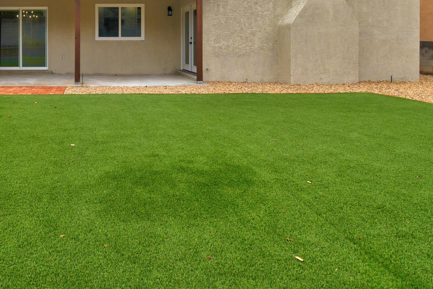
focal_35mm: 30
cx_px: 85
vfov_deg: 41.1
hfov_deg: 57.2
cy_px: 44
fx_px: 361
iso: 100
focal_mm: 10
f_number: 7.1
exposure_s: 1/125
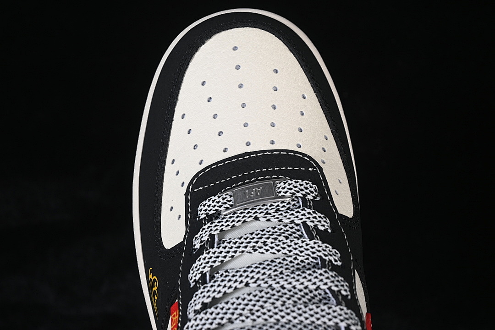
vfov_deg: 18.2
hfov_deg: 27.0
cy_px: 165
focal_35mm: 75
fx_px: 1031
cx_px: 248
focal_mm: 50
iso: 160
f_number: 6.3
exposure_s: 1/60
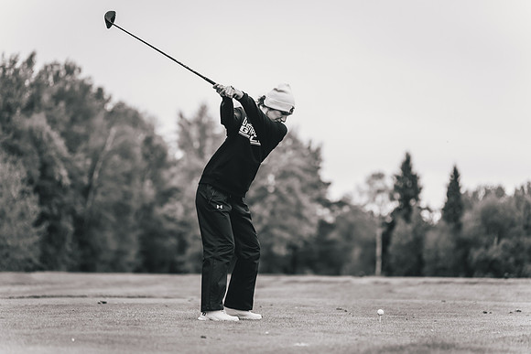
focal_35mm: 155
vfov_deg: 8.9
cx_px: 257
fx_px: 2280
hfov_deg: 13.3
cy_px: 182
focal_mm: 150
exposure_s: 1/1250
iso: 800
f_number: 2.8
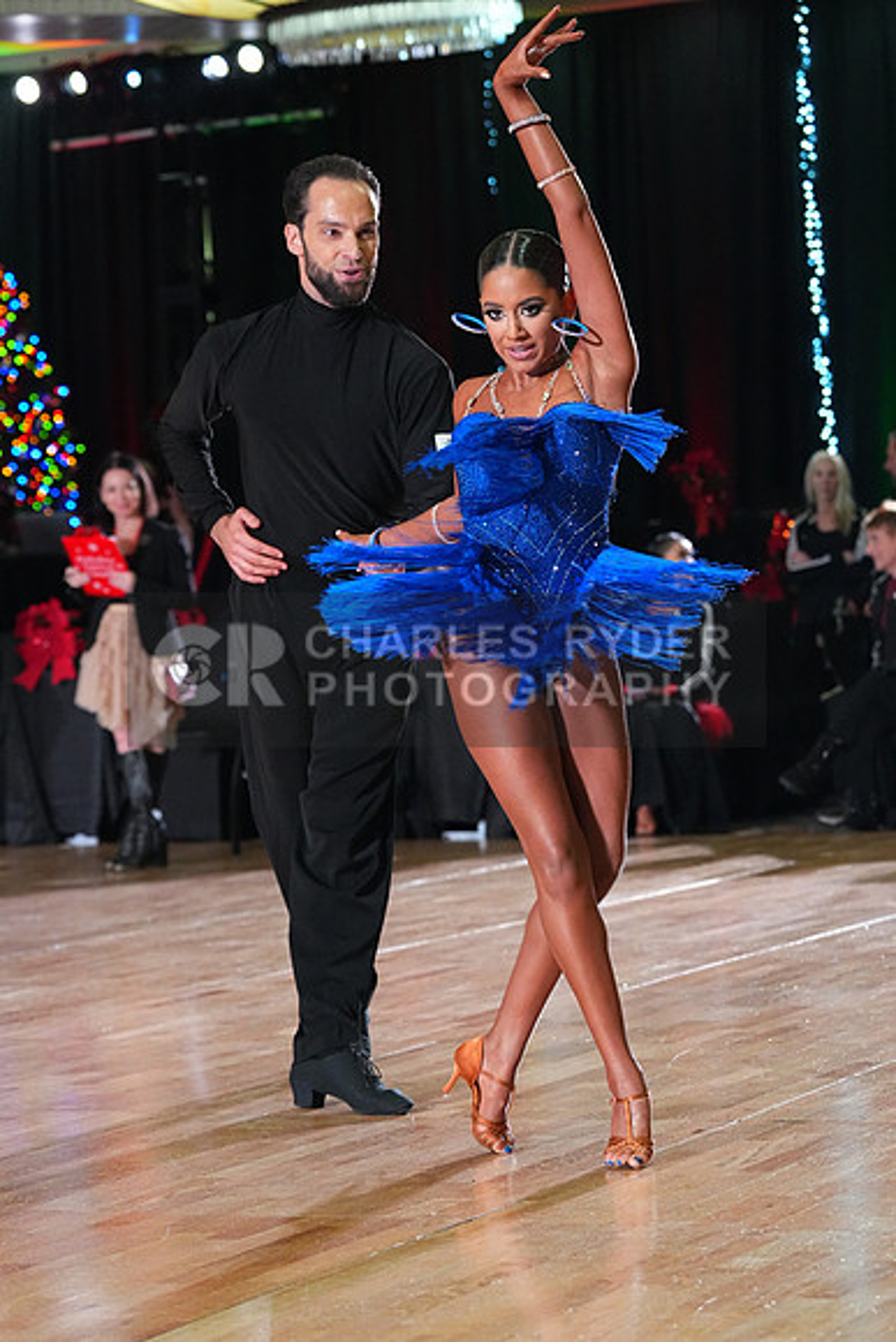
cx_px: 448
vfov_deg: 20.6
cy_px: 671
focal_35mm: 99
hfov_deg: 13.8
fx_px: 3694
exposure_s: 1/400
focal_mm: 99
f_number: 5
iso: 8000
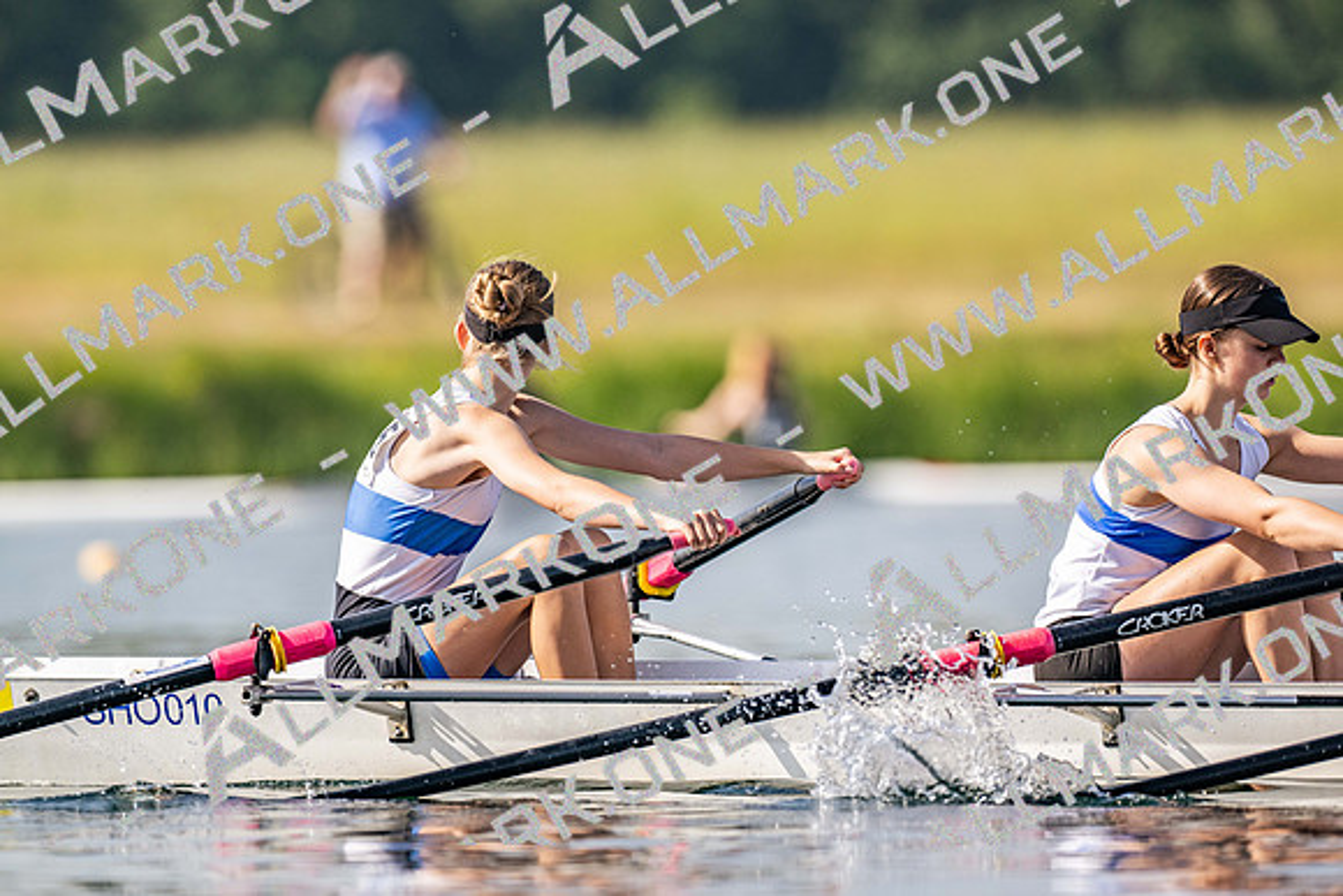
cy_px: 448
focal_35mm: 600
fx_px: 22388
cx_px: 672
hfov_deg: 3.4
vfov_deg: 2.3
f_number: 5.6
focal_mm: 600
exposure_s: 1/2500
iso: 250
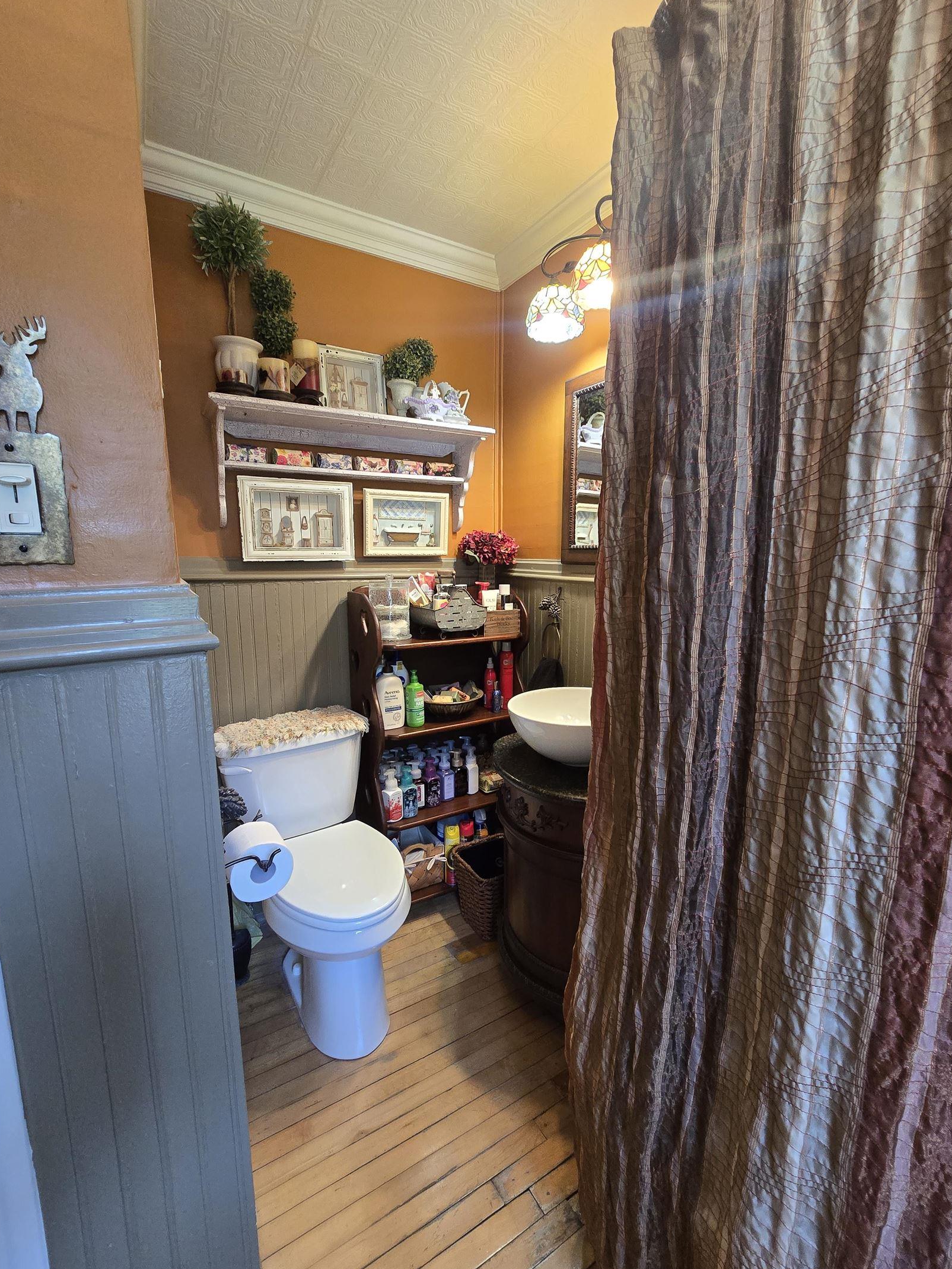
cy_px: 641
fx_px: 513
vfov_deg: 102.0
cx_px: 494
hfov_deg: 85.7
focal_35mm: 14
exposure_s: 1/60
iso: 500
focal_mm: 2.2
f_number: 2.2
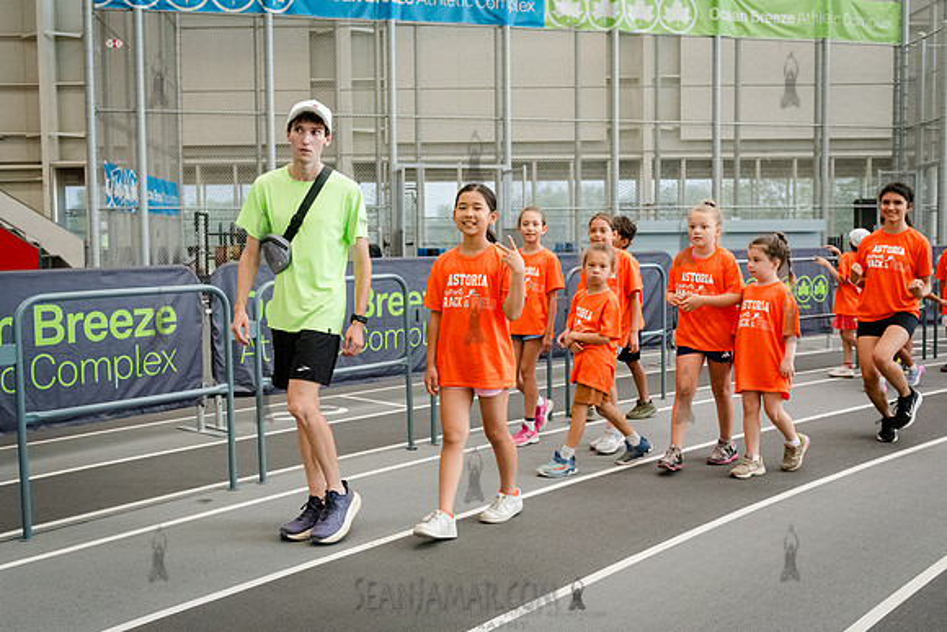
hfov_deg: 48.4
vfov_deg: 33.4
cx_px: 474
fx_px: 1054
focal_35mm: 40
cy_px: 316
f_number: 4
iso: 6400
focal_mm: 32
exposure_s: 1/640
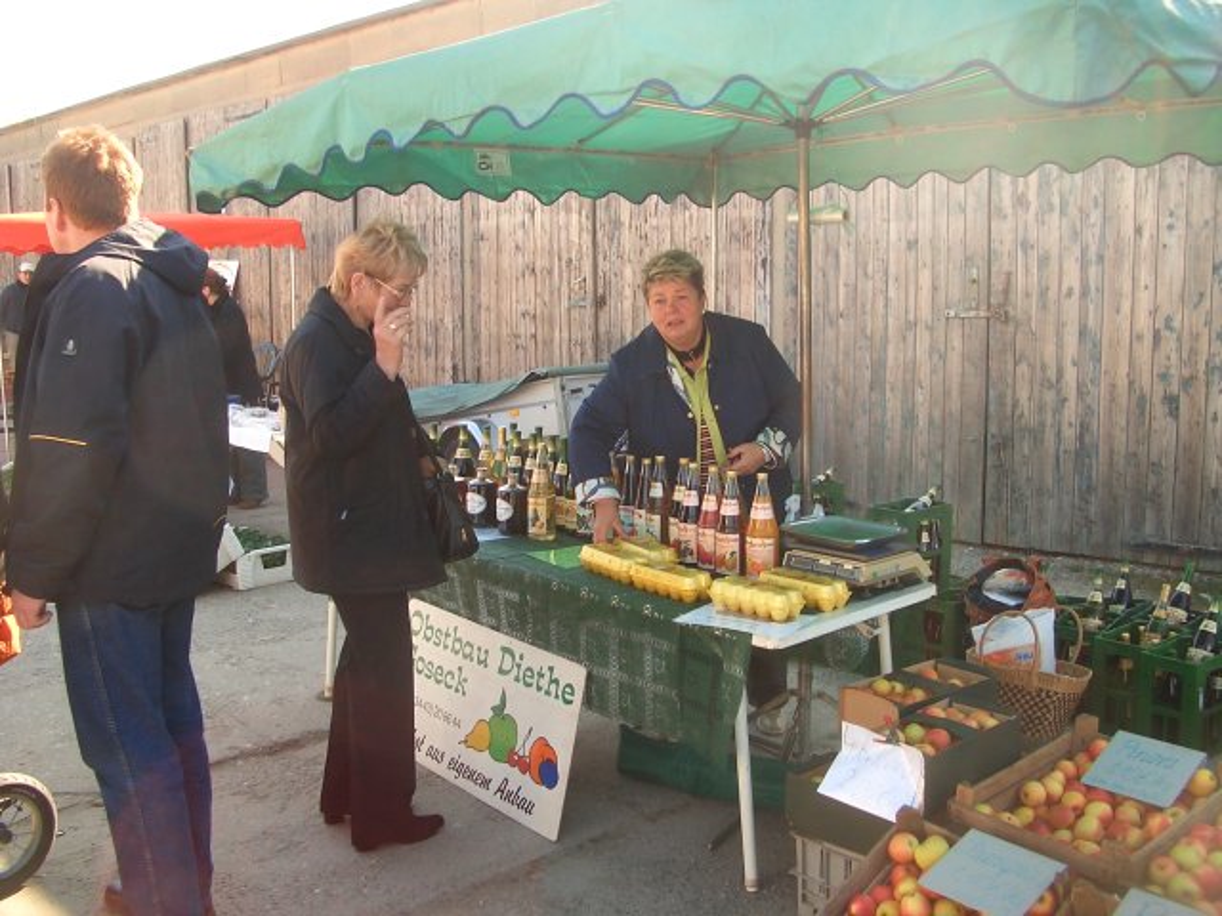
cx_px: 611
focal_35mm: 35
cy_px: 458
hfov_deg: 52.6
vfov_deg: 40.7
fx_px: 1236
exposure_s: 1/100
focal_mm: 5.8
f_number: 4.3
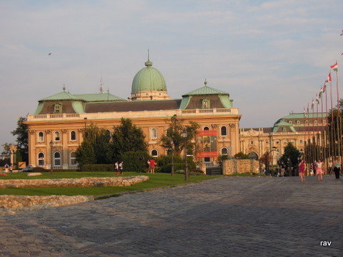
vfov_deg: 26.6
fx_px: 545
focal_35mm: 55
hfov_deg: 34.9
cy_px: 128
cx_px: 172
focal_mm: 9.9
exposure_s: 1/500
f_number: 4
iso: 160
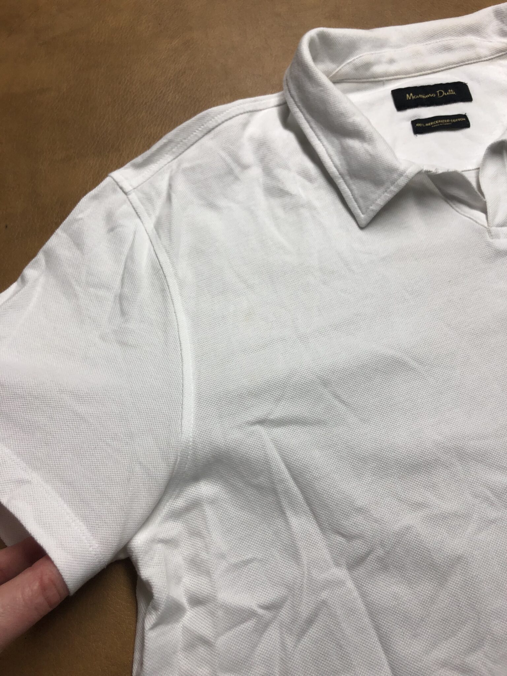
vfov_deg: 63.4
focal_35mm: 28
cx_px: 254
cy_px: 338
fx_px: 547
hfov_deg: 49.7
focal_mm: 3.99
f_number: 1.8
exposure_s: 1/120
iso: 50
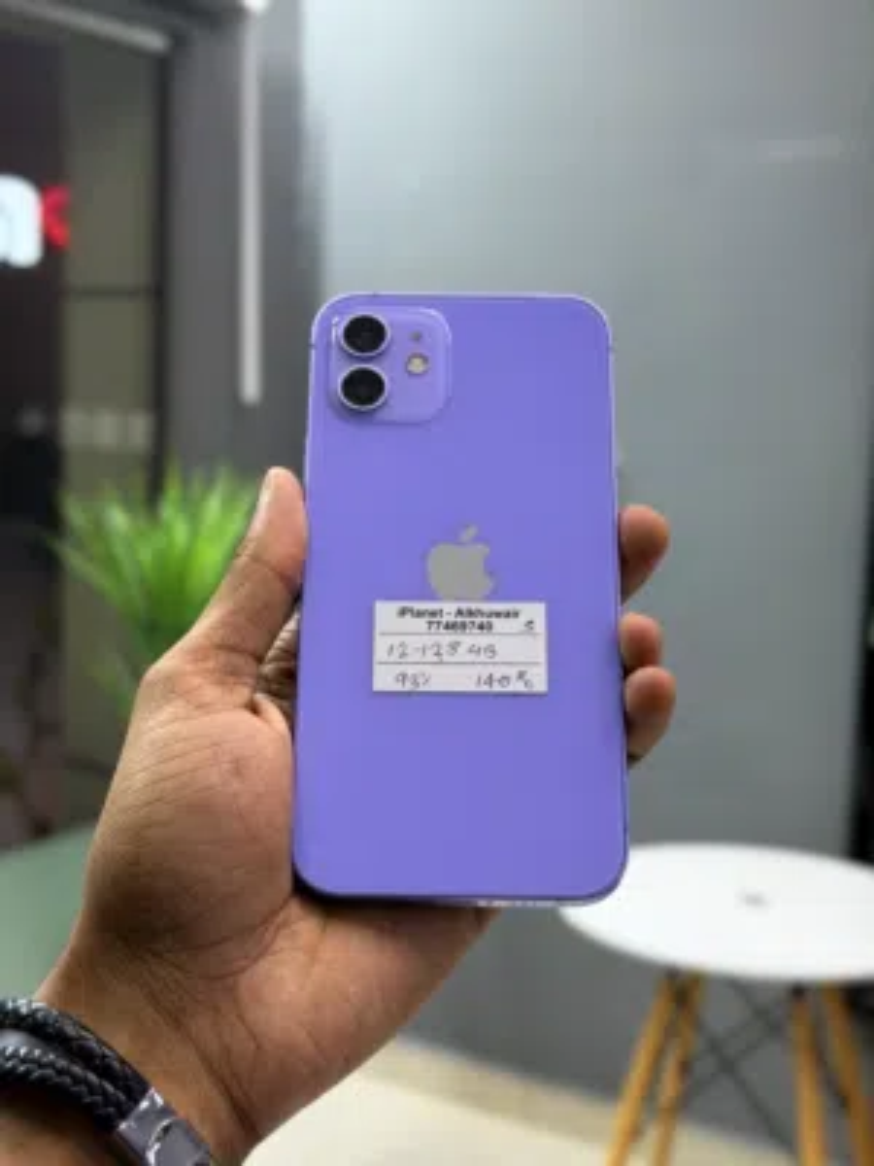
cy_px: 583
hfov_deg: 30.3
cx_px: 437
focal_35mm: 48
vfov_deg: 39.7
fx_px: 1616
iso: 64
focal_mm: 6.76
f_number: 1.78
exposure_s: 1/50
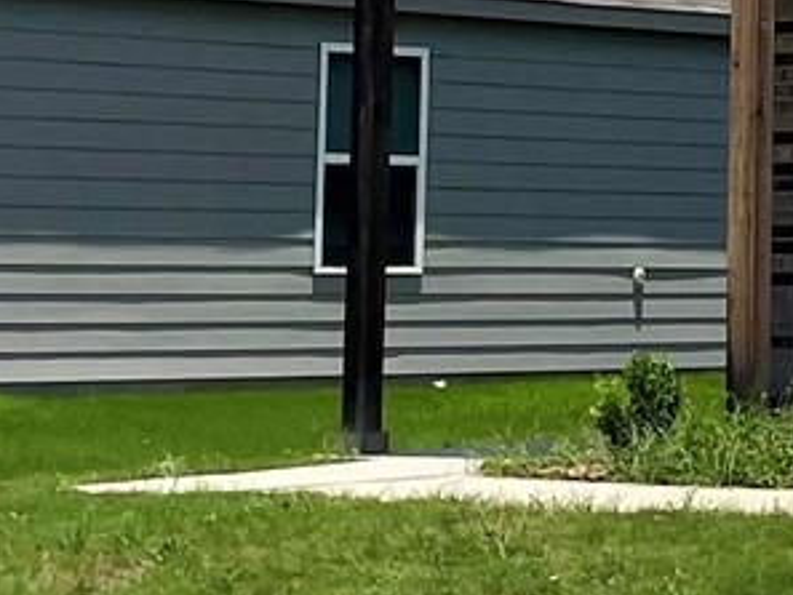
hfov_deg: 10.4
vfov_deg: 8.3
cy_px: -21
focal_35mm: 179
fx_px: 4102
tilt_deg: +4.4
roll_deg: +0.2
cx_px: 1423
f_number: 1.6
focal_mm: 4.2
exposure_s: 1/7299
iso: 32
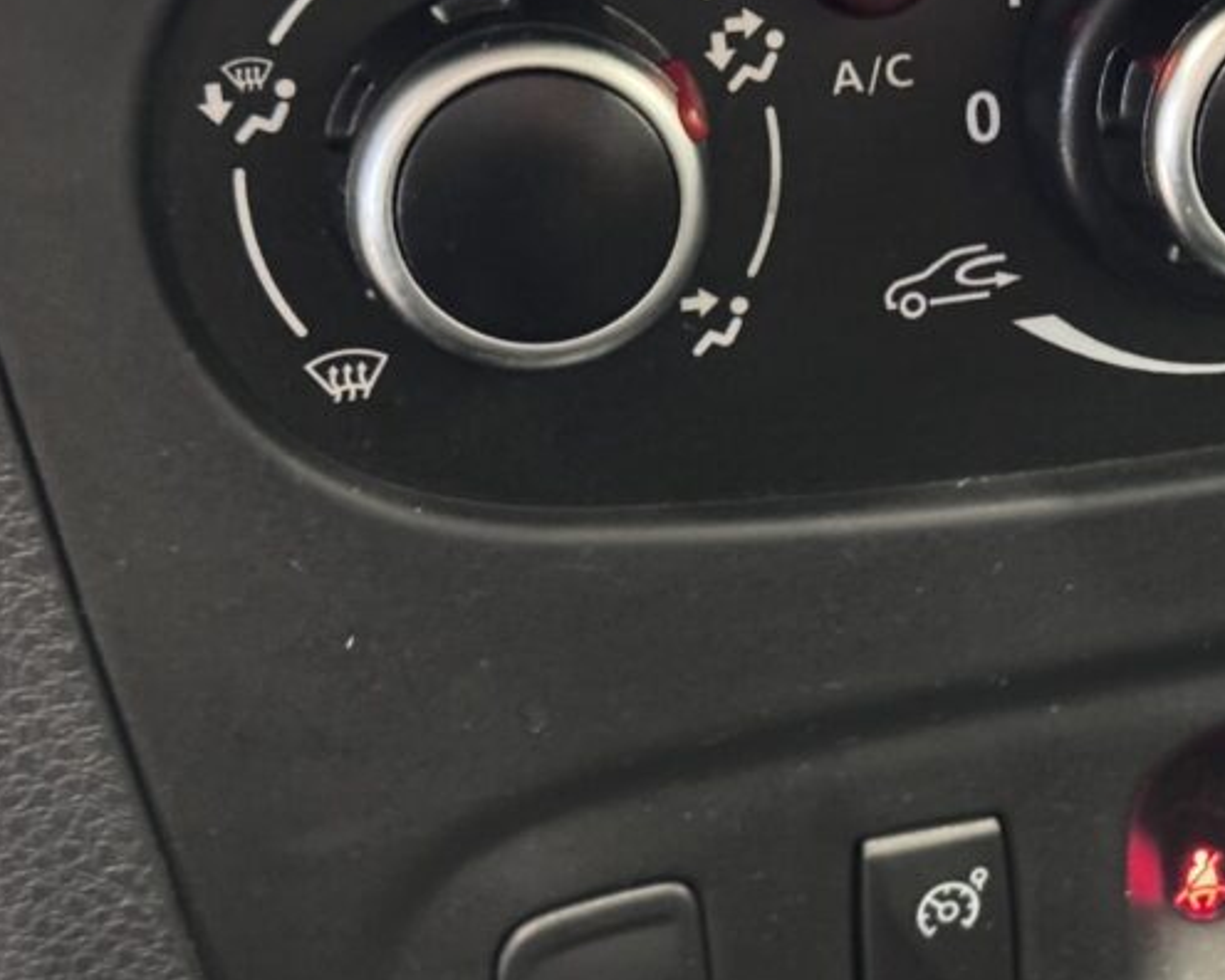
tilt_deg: -33.9
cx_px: 1252
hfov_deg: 19.2
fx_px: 3517
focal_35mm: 97
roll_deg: -3.1
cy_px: 475
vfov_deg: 15.9
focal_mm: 6.76
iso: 800
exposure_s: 1/20
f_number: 1.78
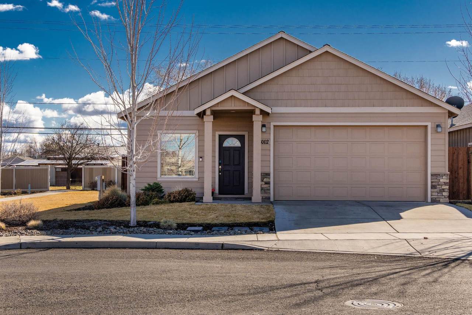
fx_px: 688
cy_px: 158
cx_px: 236
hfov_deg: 37.8
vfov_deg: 25.8
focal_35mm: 52
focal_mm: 35
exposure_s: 1/400
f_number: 9
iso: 200
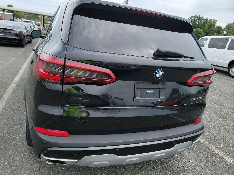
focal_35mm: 24
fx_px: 162
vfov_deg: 56.8
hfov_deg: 71.6
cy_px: 88
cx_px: 117
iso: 50
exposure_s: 1/397
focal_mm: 6.7
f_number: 1.8
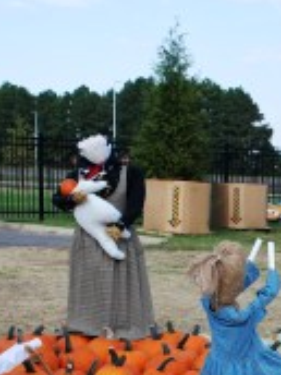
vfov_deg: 19.7
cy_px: 318
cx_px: 279
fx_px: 1061
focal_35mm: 98
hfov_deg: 14.8
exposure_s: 1/200
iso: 100
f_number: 7.1
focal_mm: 26
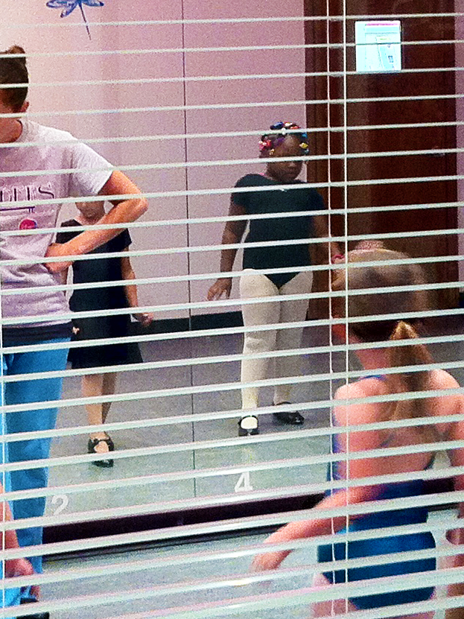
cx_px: 115
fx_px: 1949
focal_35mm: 109
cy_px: 182
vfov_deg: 18.0
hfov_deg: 13.5
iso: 125
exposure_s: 1/17
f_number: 2.8
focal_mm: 3.85
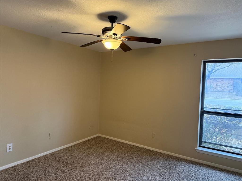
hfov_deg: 71.6
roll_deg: -2.6
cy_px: 90
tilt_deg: -0.6
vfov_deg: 56.8
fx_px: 168
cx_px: 121
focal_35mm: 24
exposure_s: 1/60
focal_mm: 6.76
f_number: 1.78
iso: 250
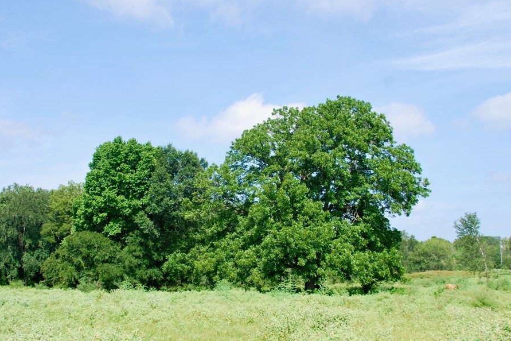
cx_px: 244
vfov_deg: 29.5
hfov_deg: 43.1
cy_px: 161
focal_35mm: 46
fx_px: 647
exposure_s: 1/200
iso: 100
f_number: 7.1
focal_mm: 25
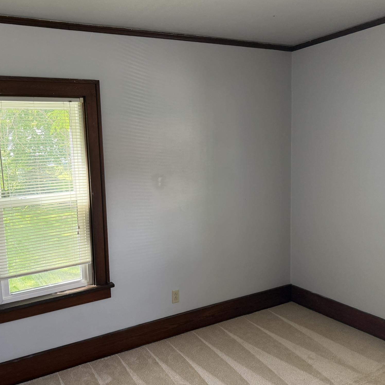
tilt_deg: -6.8
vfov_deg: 55.6
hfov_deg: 54.7
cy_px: 192
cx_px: 136
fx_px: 365
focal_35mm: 29
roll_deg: +2.6
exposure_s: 1/120
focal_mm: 6.76
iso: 200
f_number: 1.78
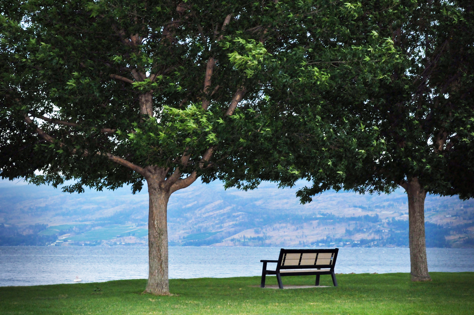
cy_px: 158
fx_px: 1026
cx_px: 237
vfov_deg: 17.4
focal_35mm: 78
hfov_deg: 26.0
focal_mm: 52
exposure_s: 1/60
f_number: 5
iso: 1000
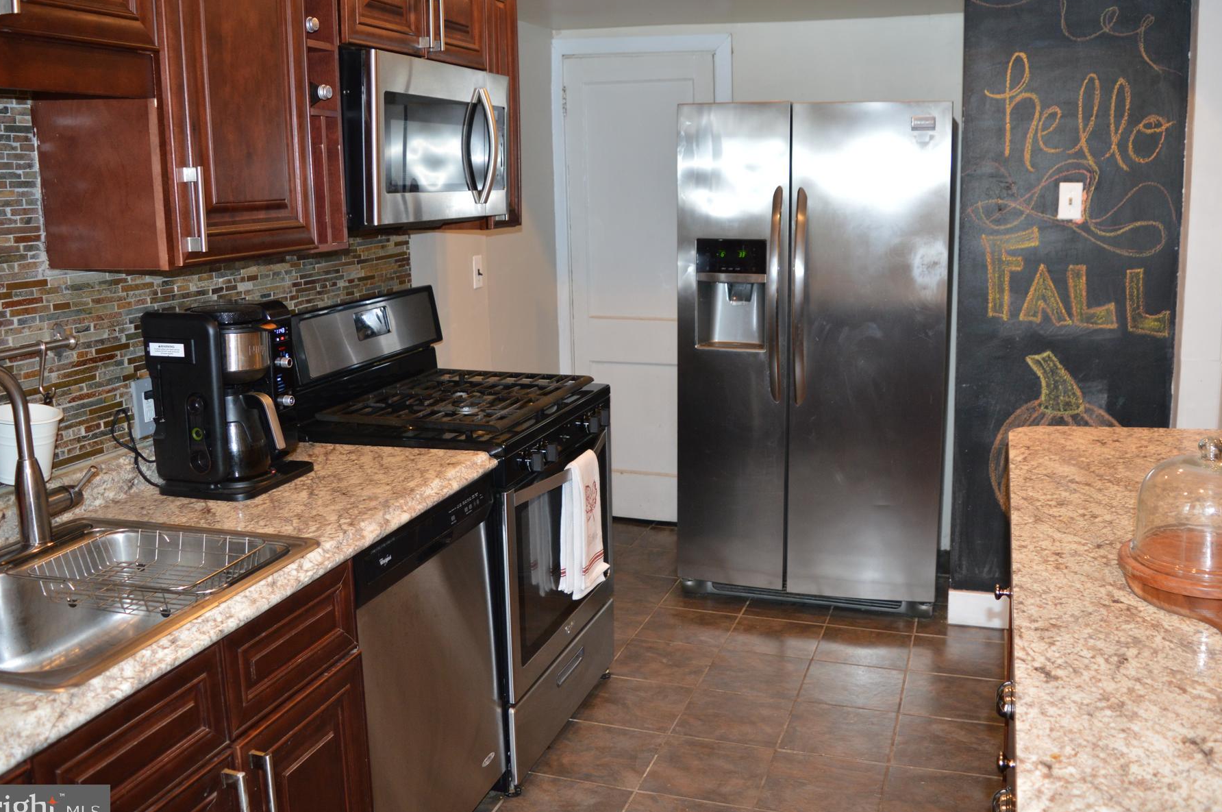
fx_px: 1051
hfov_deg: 60.3
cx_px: 660
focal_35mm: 31
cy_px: 368
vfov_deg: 42.2
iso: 450
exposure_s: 1/60
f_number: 3.5
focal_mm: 18
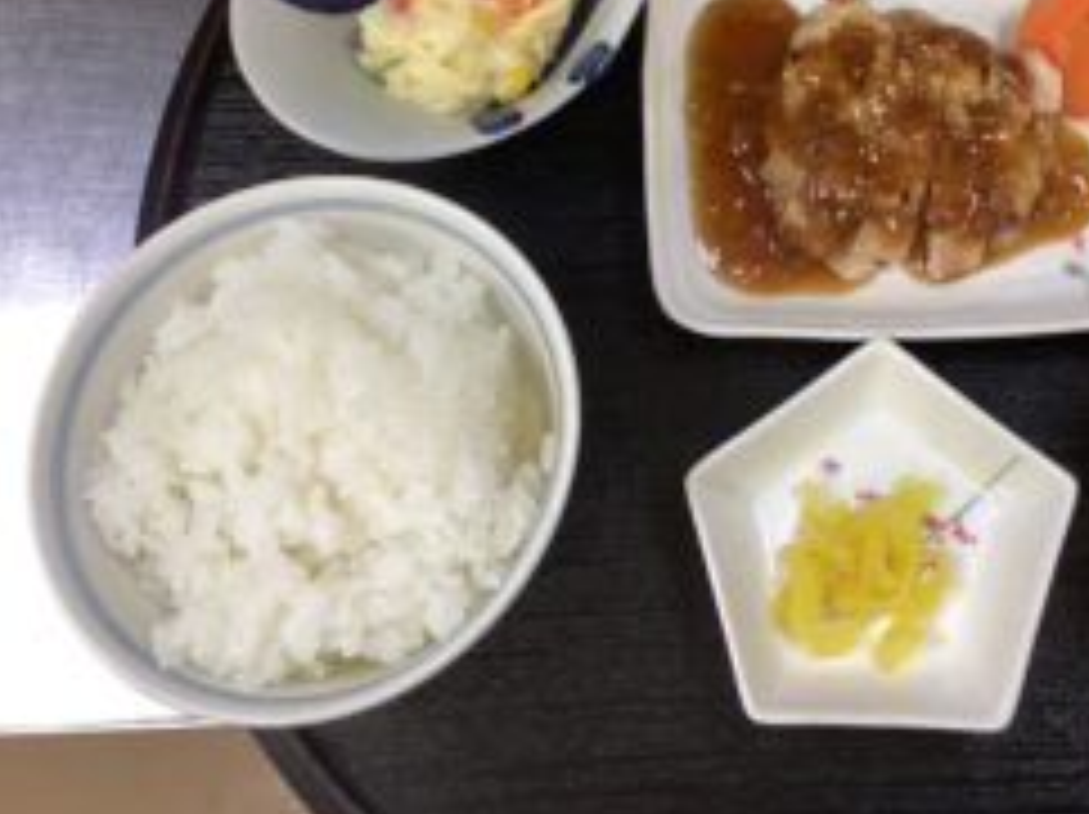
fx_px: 1509
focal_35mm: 48
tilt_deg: -72.0
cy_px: 196
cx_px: 835
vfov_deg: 29.7
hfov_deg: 38.5
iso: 100
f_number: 2.4
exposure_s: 1/50
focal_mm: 3.3
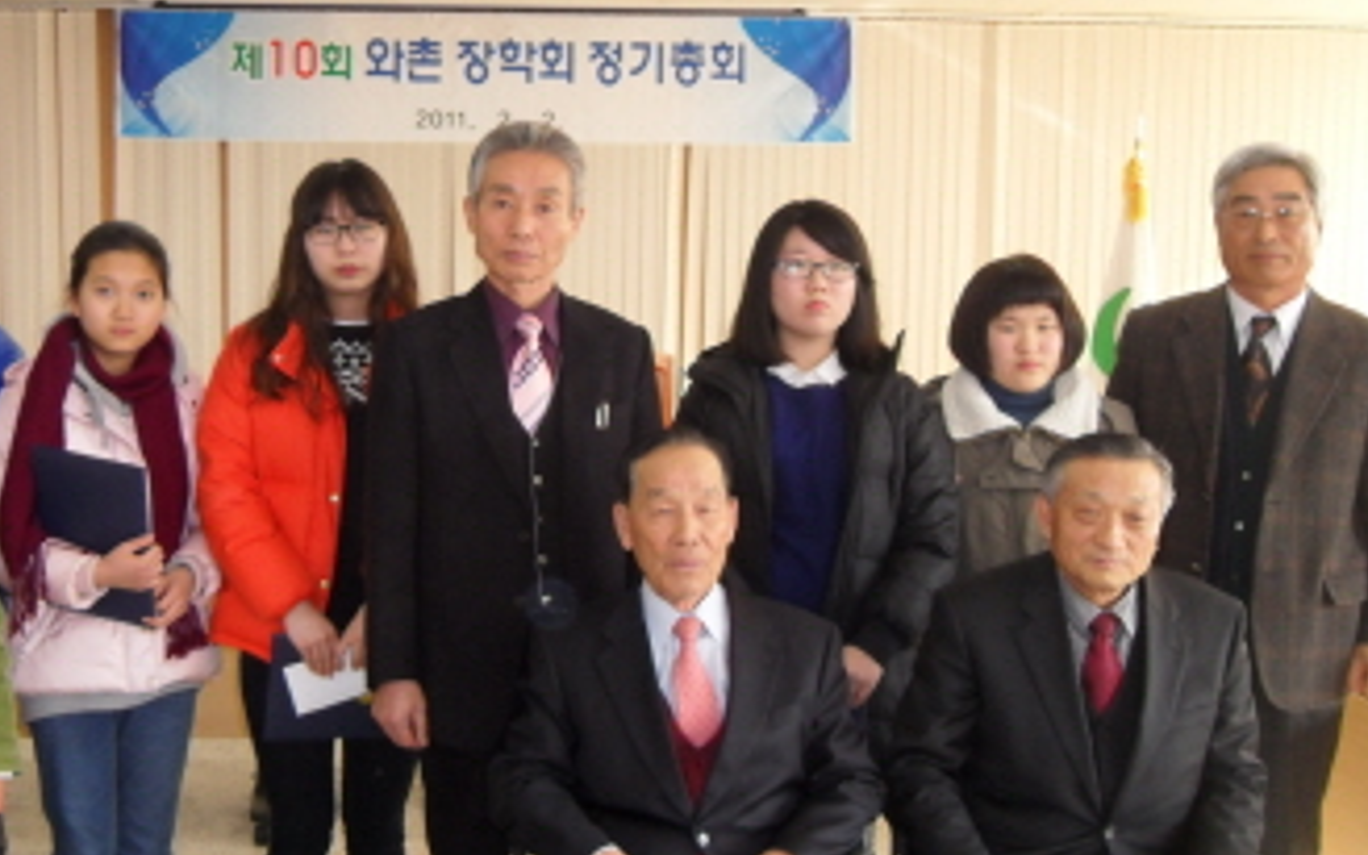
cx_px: 513
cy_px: 473
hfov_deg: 36.7
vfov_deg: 23.5
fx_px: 2051
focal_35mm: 55
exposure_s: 1/45
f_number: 3.6
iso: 200
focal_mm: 6
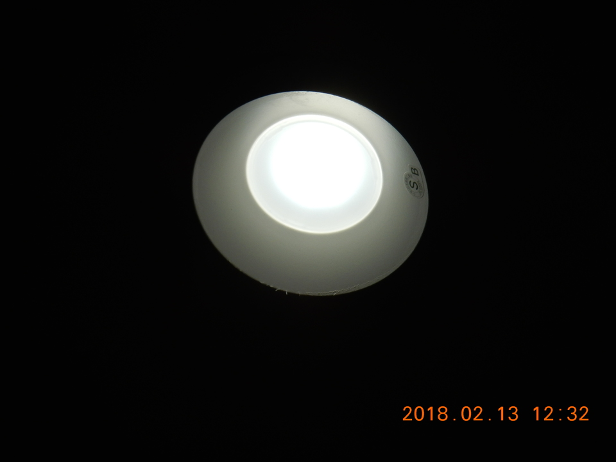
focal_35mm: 71
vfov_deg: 20.7
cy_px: 231
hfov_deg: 27.4
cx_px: 308
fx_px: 1263
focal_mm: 12.6
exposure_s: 1/1000
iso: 125
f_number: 4.8
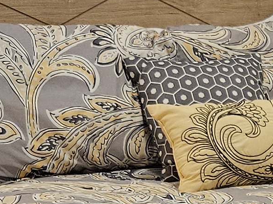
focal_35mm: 156
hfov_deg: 12.0
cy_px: 334
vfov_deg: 9.2
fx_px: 1230
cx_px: 428
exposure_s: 1/120
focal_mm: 5.4
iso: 640
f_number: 1.8
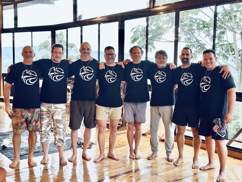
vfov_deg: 35.1
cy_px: 91
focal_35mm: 41
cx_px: 121
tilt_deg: -4.8
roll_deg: -0.7
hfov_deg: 45.8
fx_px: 287
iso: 160
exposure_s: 1/60
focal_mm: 6.76
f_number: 1.78
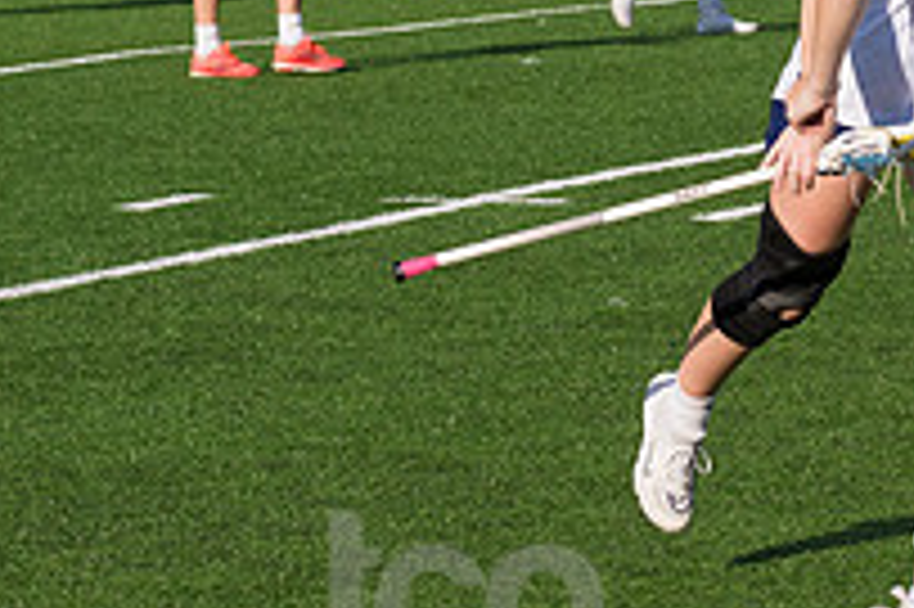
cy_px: 41
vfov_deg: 4.6
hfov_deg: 6.8
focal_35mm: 300
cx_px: 1103
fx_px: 7610
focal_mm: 70
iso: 250
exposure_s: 1/1600
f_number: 5.6
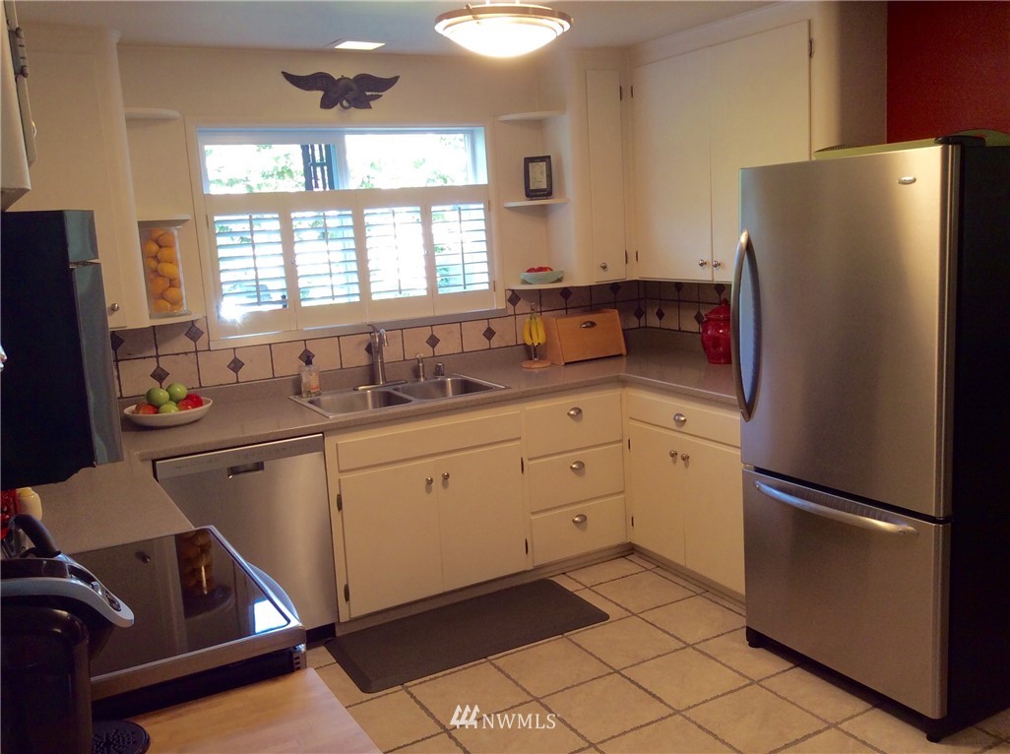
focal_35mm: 32
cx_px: 505
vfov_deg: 44.0
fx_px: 932
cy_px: 377
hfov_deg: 56.9
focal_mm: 3.3
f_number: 2.4
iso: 32
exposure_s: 1/40
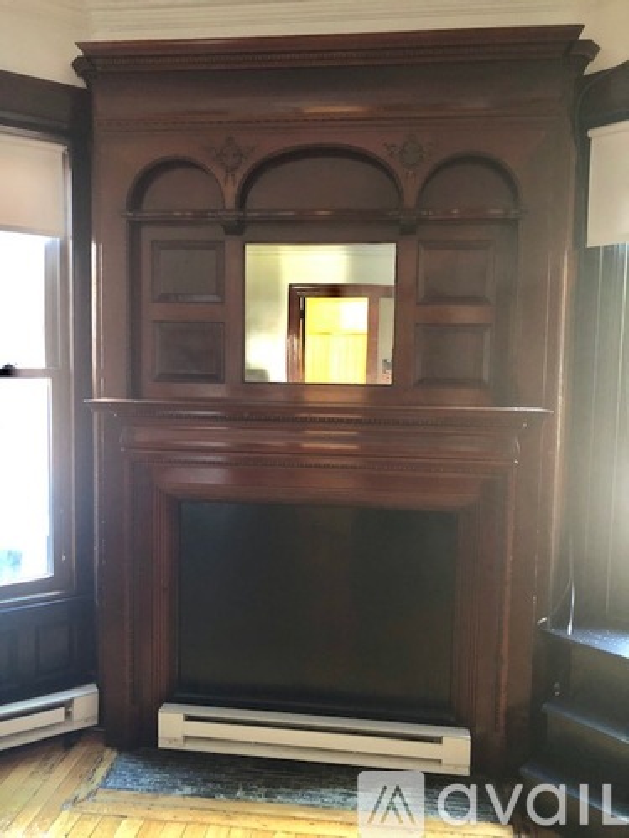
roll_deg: -1.5
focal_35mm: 28
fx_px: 678
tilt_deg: -4.8
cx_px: 314
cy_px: 419
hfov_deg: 49.7
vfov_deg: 63.4
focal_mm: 3.99
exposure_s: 1/4
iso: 100
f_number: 1.8
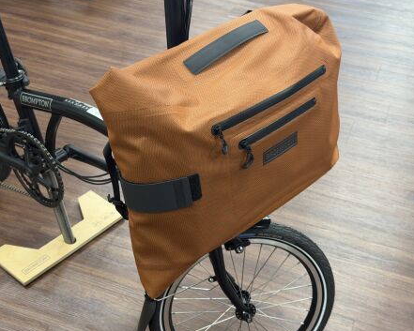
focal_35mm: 51
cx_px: 209
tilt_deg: -38.1
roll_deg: -1.9
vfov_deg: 29.7
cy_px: 166
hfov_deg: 36.6
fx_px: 625
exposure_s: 1/50
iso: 125
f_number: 1.78
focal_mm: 6.76
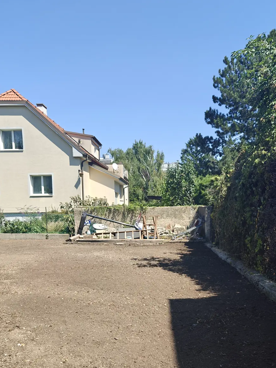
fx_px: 340
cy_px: 249
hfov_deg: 44.1
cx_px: 150
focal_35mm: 32
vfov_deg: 55.5
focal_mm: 6.06
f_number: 1.6
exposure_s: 1/676
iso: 50
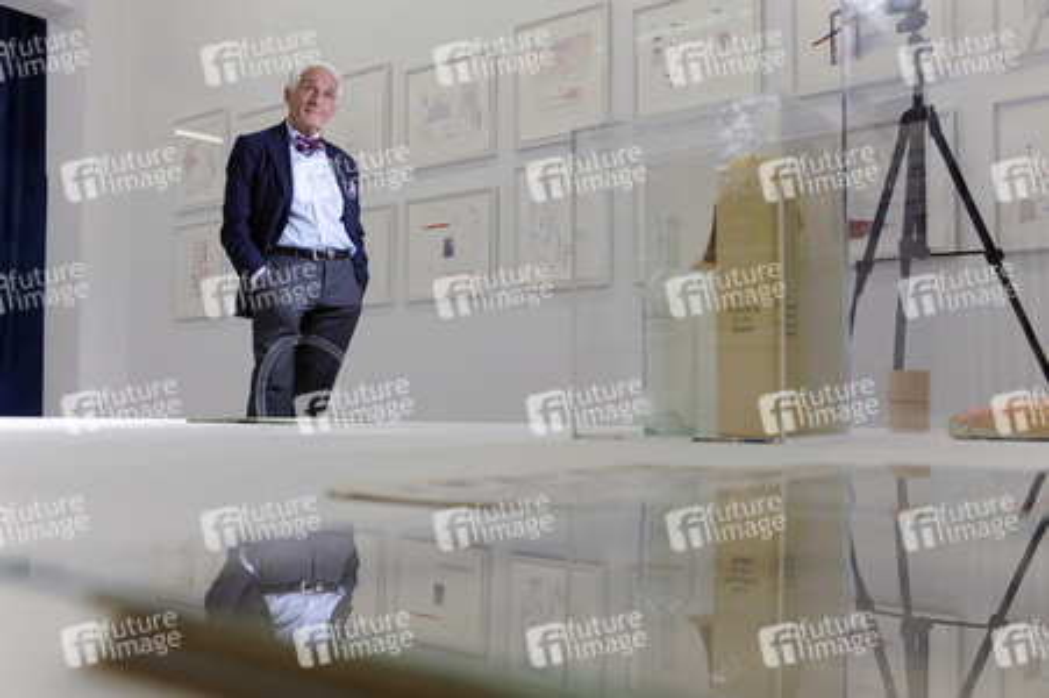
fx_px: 1019
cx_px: 524
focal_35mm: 35
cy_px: 349
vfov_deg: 37.8
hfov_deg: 54.5
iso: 400
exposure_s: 1/125
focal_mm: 35
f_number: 4.5
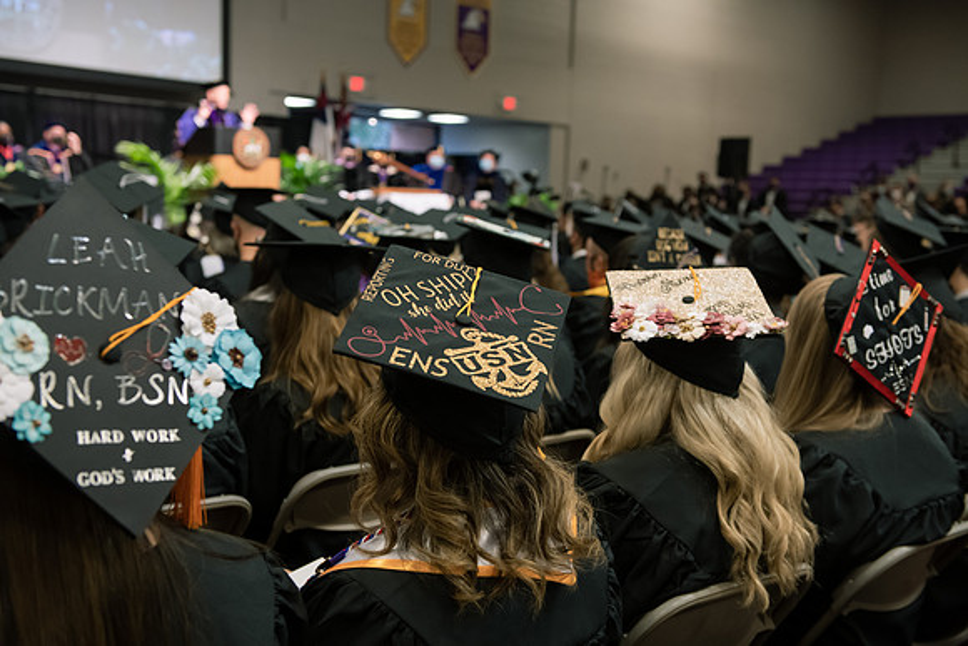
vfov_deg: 29.9
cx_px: 484
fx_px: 1210
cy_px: 323
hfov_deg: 43.6
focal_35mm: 45
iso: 1250
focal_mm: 45
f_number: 4
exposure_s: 1/200
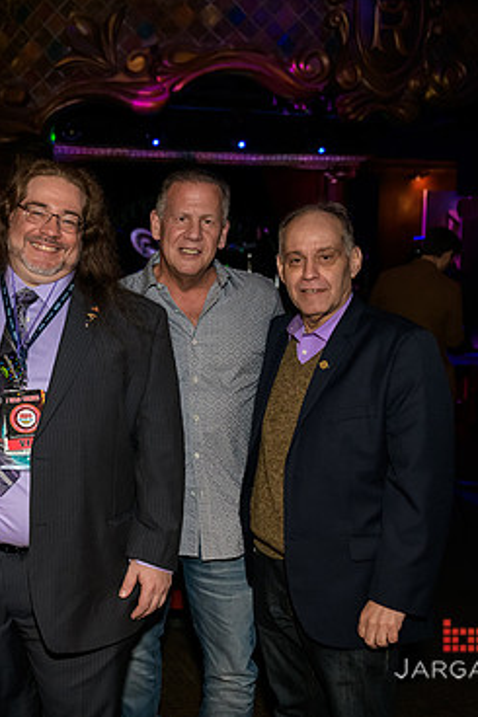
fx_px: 817
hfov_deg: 30.6
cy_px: 344
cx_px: 16
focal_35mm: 41
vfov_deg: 47.4
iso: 1600
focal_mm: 26
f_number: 3.2
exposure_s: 1/125
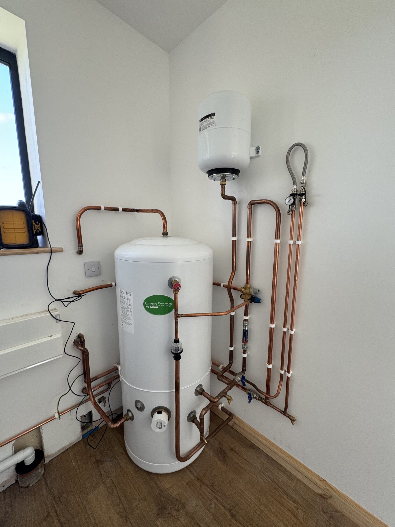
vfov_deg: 102.1
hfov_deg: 85.7
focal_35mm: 14
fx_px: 213
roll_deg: -0.2
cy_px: 264
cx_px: 198
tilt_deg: -7.8
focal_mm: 2.22
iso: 100
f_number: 2.2
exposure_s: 1/99
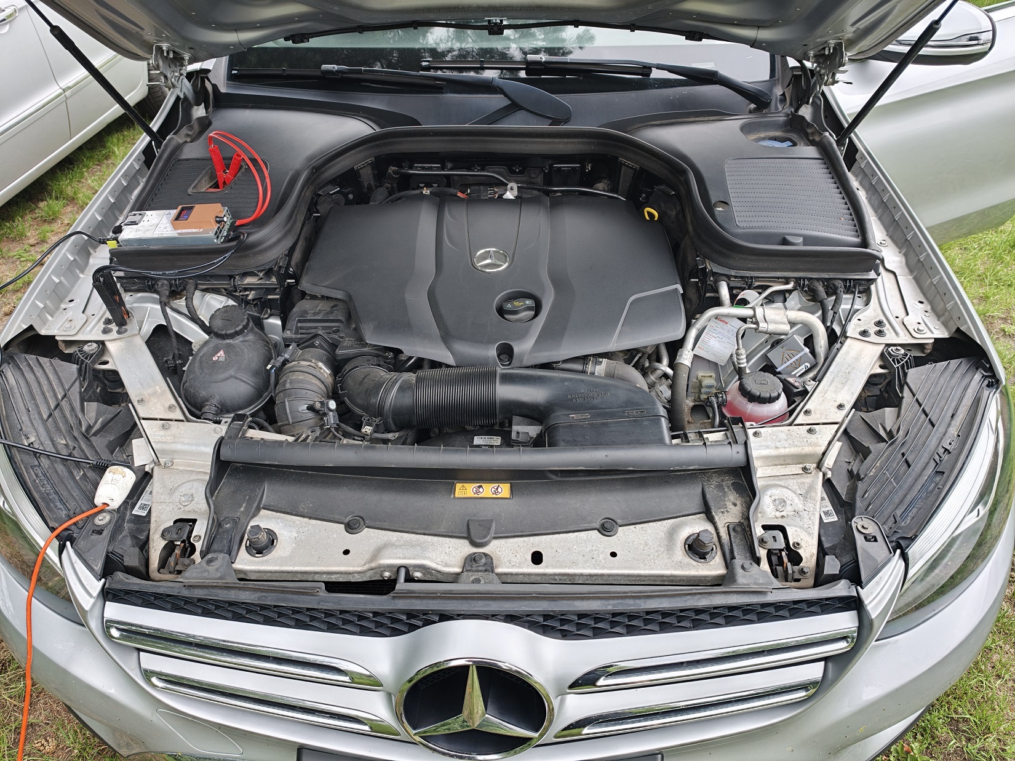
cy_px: 380
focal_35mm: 23
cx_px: 508
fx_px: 674
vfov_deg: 58.9
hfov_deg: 73.9
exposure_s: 1/200
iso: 125
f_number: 1.5
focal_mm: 6.75
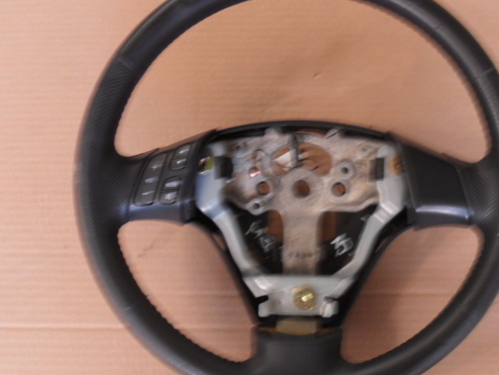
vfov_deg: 26.0
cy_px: 227
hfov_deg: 34.2
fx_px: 807
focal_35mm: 56
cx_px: 313
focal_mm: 6.3
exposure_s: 1/8
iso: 80
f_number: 3
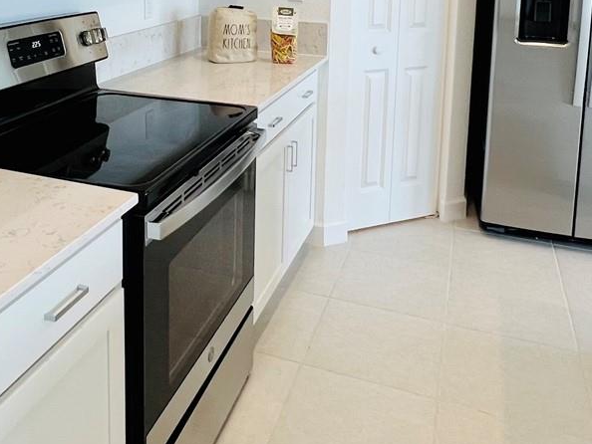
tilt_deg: -7.7
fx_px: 599
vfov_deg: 37.2
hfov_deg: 52.0
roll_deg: -1.0
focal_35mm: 35
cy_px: 20
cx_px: 217
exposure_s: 1/120
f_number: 1.8
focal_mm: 1.57
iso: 160
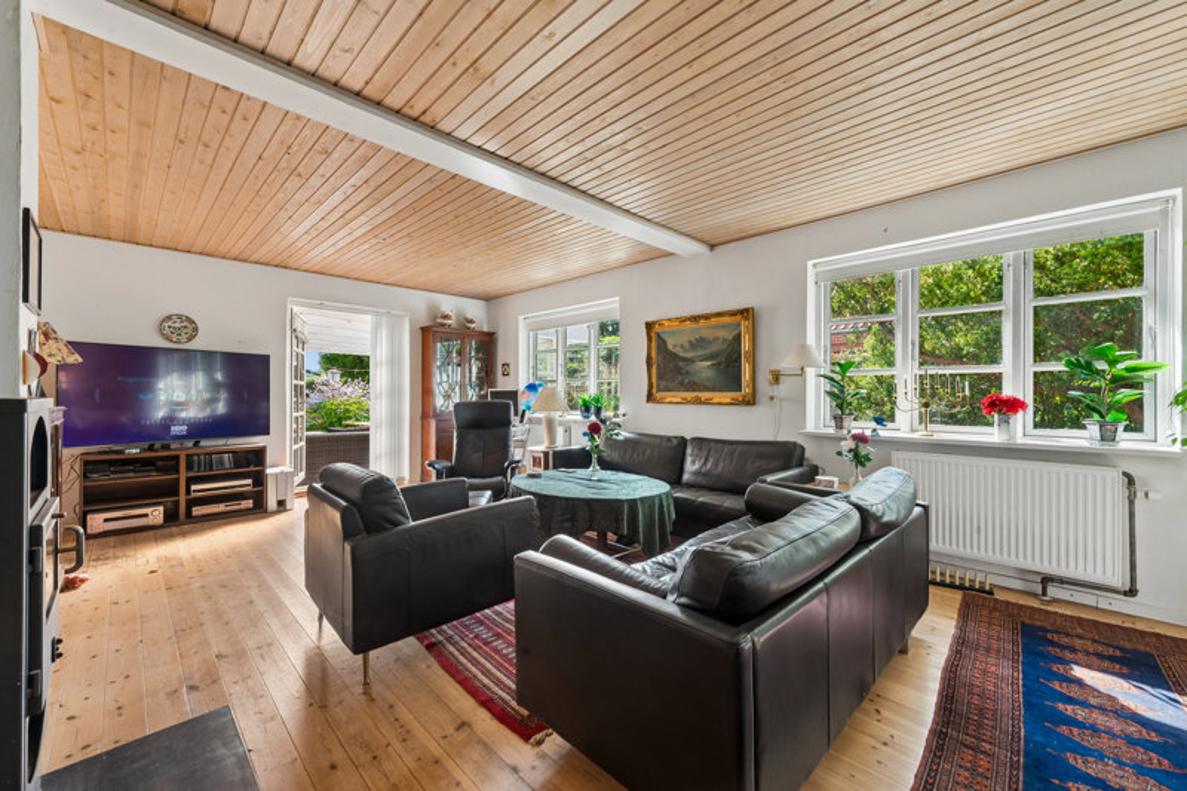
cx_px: 594
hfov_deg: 104.3
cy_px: 396
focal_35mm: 14
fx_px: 461
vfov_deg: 81.2
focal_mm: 14
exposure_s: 1/8
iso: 200
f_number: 10
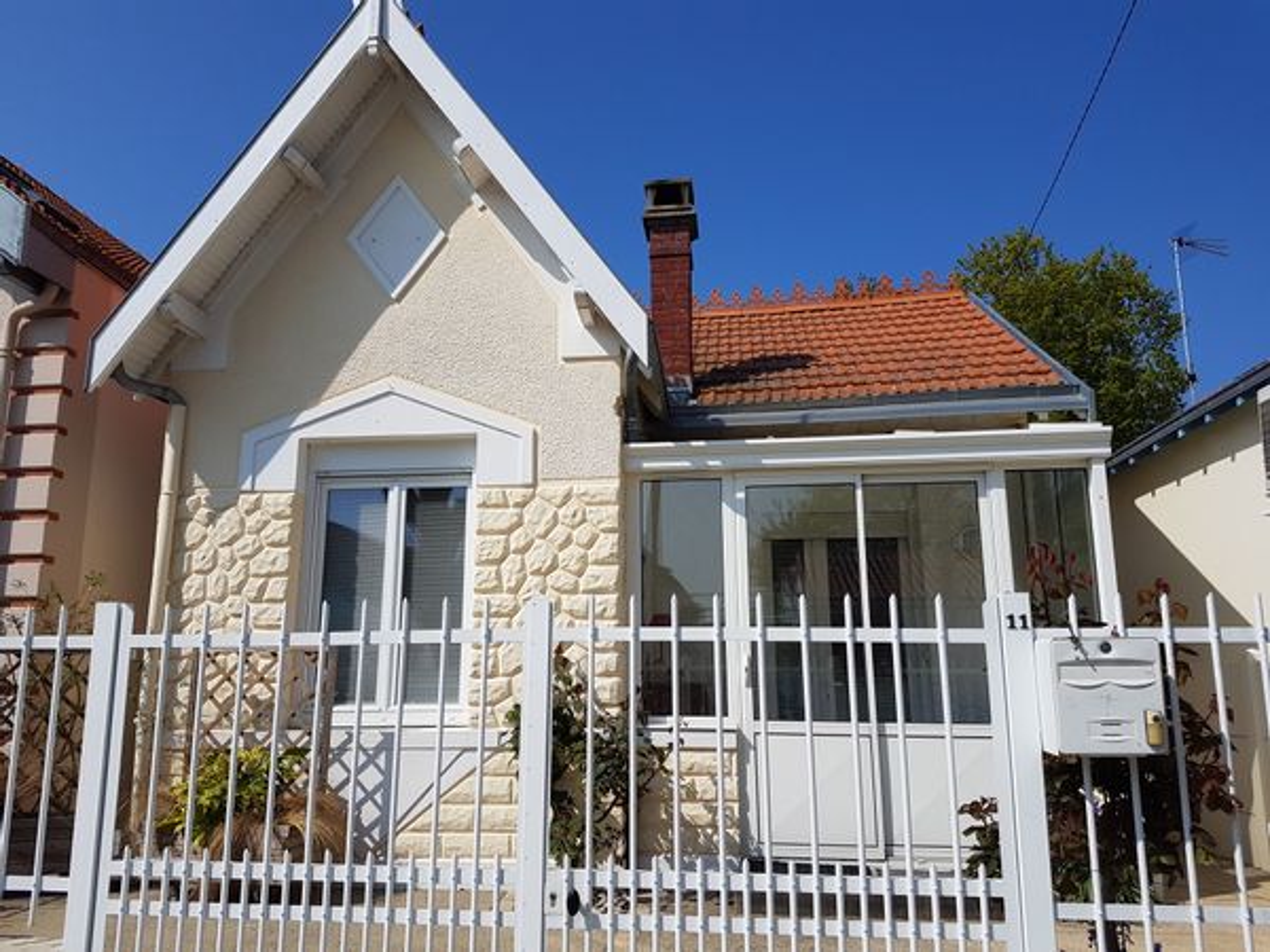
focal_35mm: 26
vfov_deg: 53.1
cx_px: 635
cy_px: 476
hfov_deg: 67.3
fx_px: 954
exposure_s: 1/4240
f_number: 1.7
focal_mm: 4.2
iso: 40
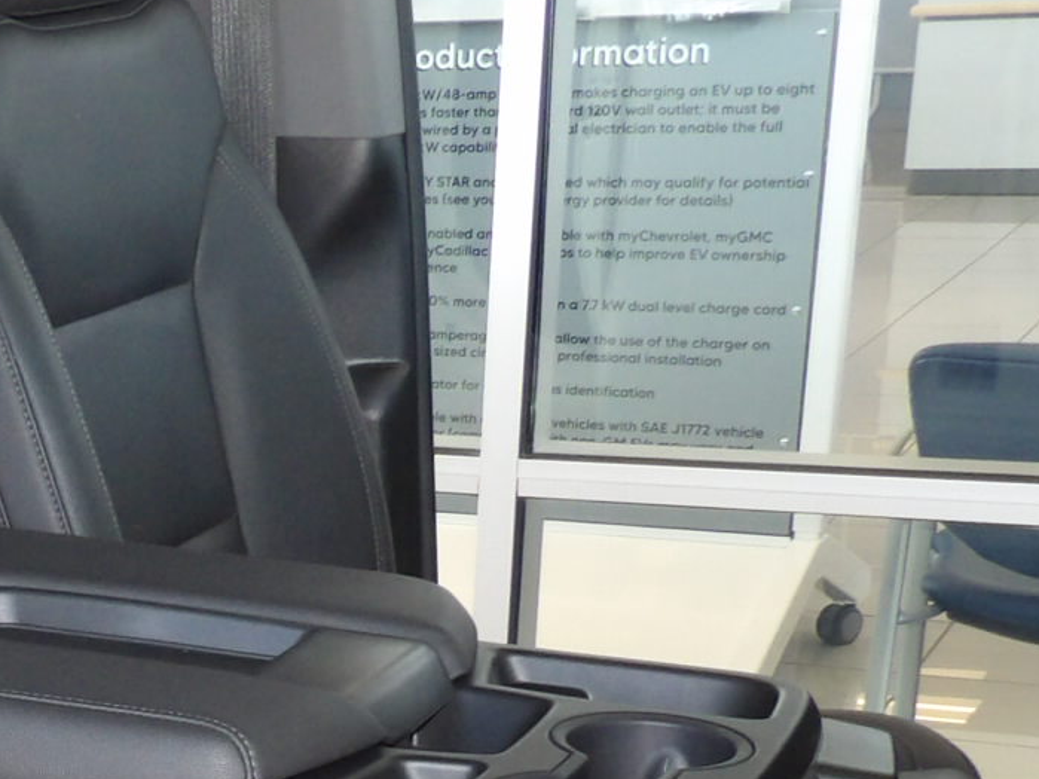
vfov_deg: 15.7
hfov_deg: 19.7
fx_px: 2671
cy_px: 1030
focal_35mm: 89
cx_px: -428
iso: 200
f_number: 3.2
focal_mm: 4.3
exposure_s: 1/62
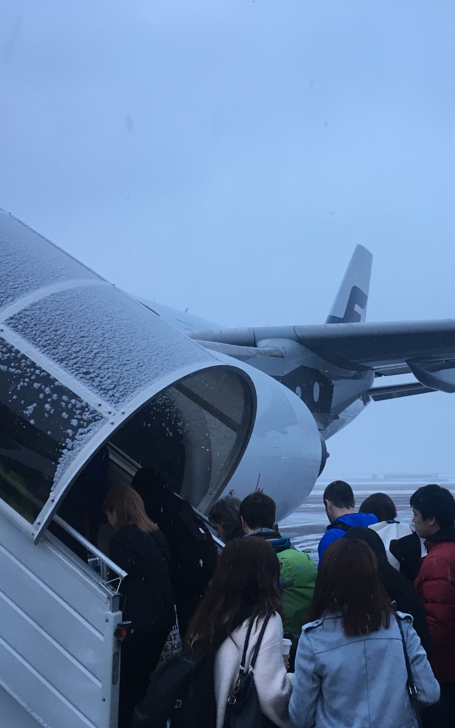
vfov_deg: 47.2
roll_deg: +2.0
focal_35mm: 42
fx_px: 833
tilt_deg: +7.1
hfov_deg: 29.7
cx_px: 377
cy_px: 373
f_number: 2.2
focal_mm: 4.15
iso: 40
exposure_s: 1/33
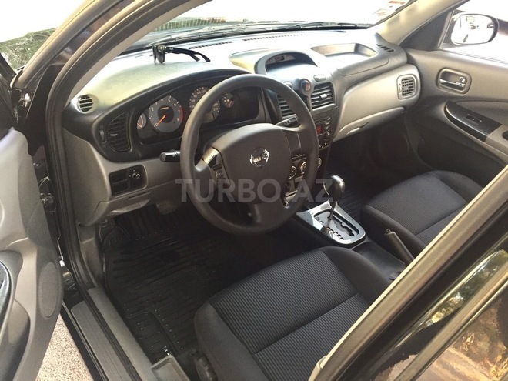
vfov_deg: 48.2
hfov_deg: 61.7
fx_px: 426
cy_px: 190
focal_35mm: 29
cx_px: 254
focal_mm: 4.15
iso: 125
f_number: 2.2
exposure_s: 1/33
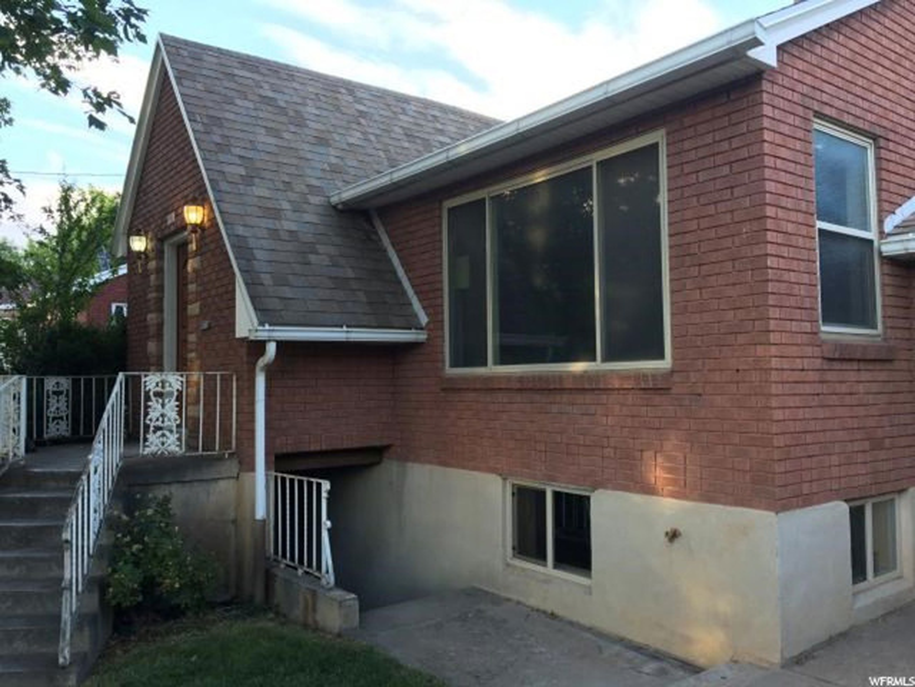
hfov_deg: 61.7
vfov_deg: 48.2
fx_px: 767
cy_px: 344
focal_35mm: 29
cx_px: 458
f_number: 2.2
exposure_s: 1/60
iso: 32
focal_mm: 4.15
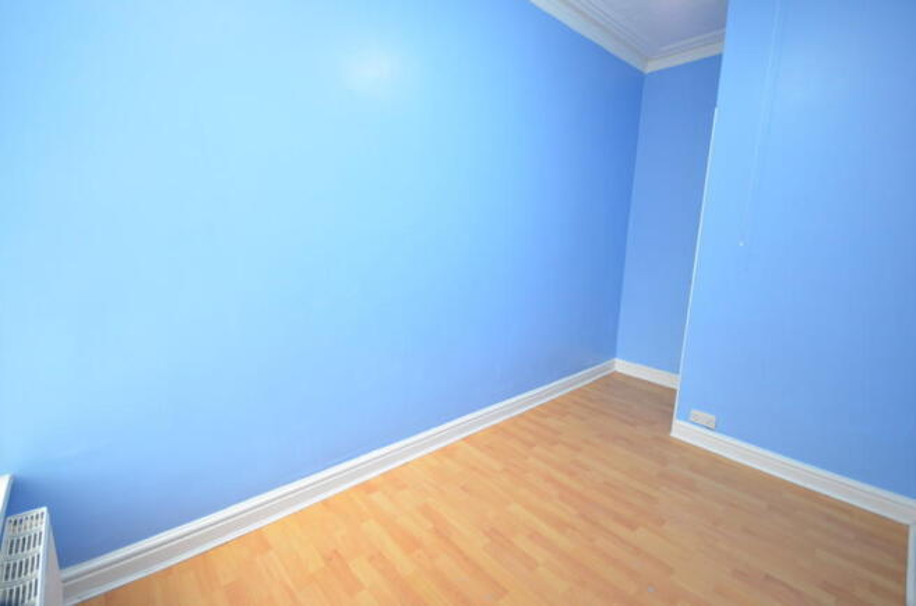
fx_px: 381
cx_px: 458
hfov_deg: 100.5
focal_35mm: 15
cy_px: 303
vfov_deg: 77.0
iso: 800
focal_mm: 10
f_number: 4
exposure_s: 1/40
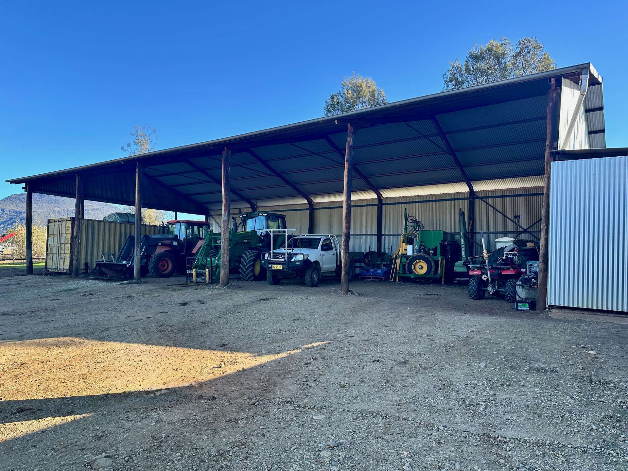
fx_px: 435
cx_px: 314
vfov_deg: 56.8
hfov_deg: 71.6
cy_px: 236
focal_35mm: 24
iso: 80
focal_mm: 6.86
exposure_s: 1/935
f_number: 1.78
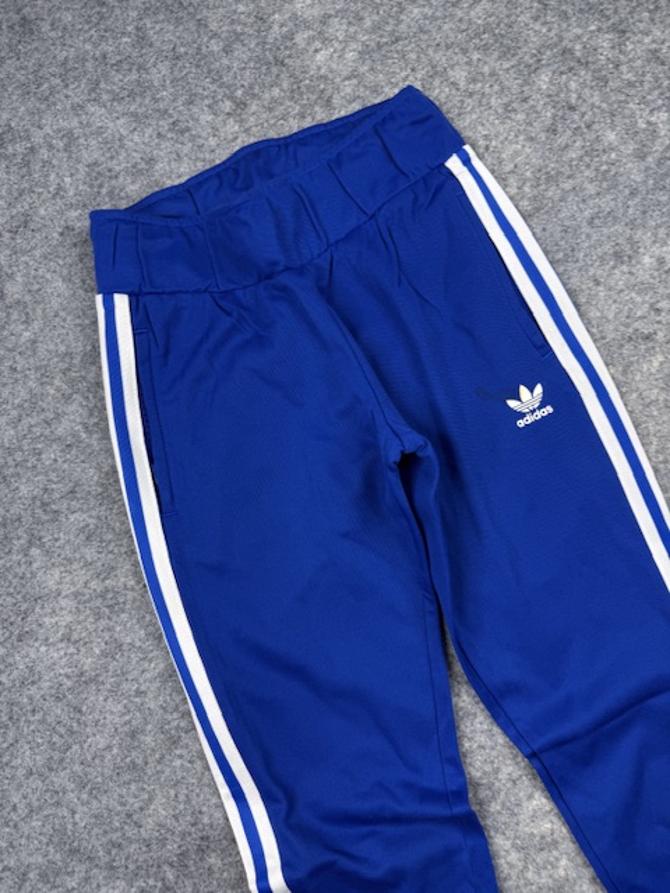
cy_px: 446
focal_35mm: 24
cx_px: 335
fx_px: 619
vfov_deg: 71.6
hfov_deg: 56.8
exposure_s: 1/121
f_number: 1.78
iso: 50
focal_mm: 6.76
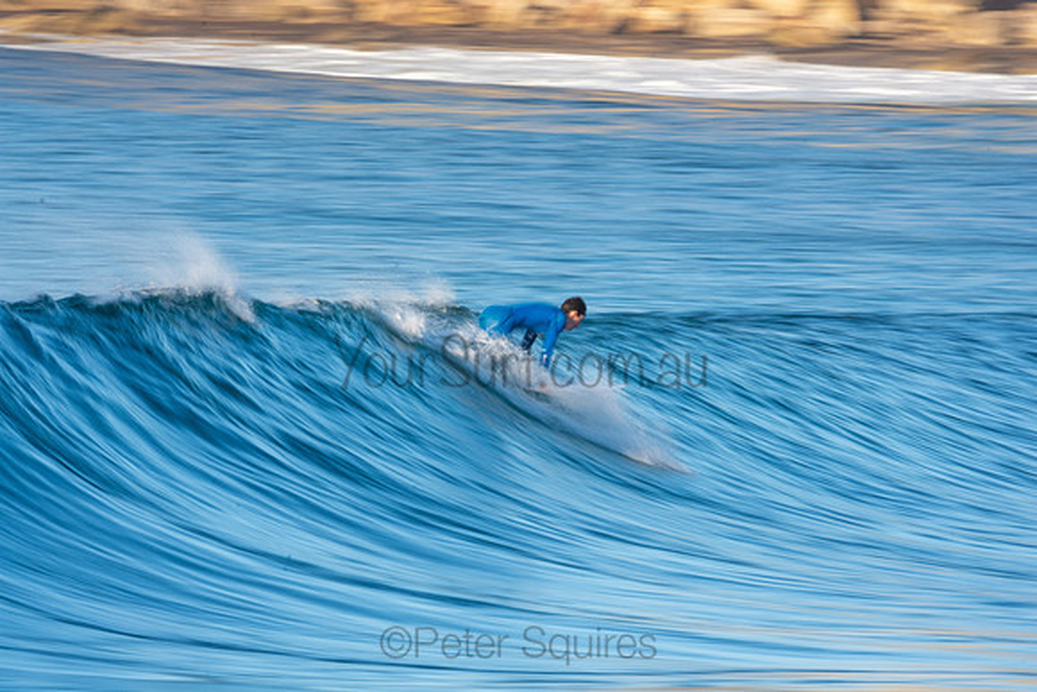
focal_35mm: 750
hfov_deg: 2.7
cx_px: 518
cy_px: 346
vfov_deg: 1.8
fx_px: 21608
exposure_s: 1/20
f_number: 25
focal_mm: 500
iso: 100
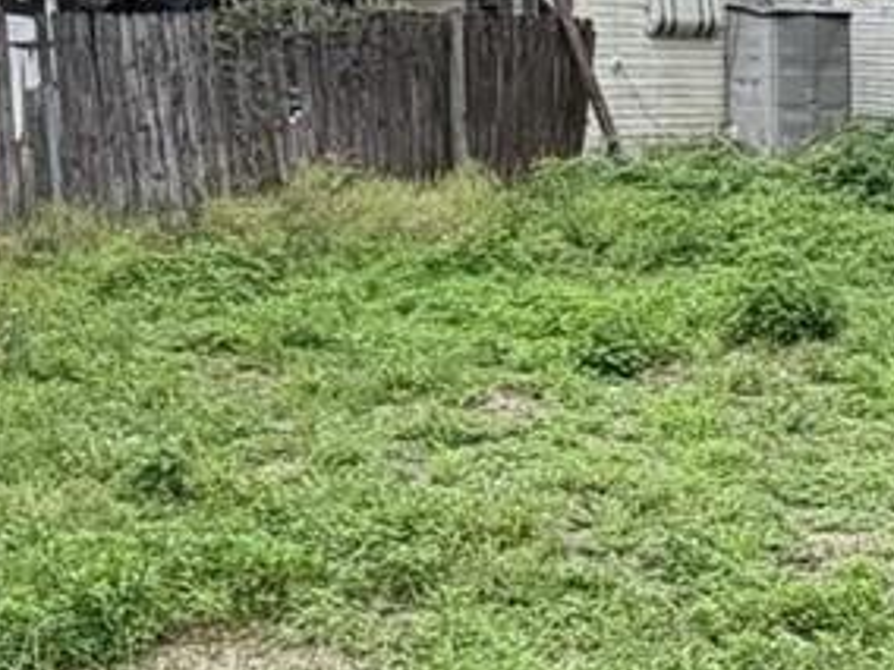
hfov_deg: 23.0
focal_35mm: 79
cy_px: 409
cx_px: 1017
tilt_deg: -8.2
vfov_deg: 18.6
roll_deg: +1.1
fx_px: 2040
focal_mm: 2.22
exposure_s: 1/590
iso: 40
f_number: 2.2
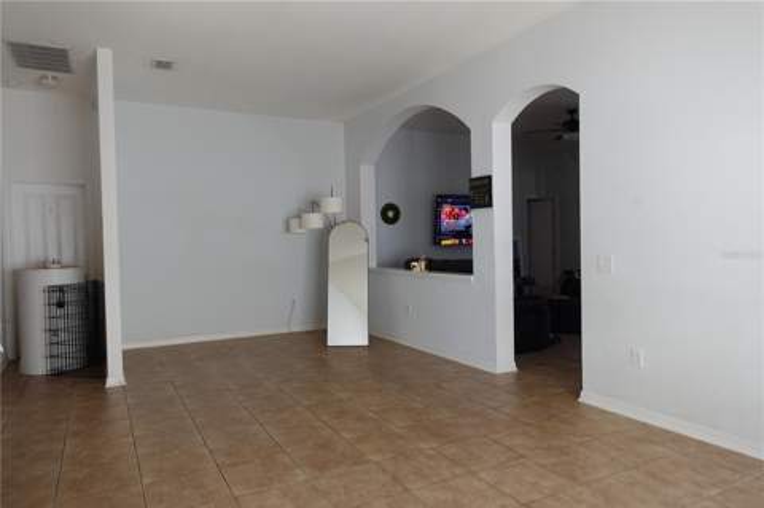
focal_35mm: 24
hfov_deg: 73.8
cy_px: 254
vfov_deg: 53.0
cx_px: 382
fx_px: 509
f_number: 2.8
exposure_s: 1/30
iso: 125
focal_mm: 9.4
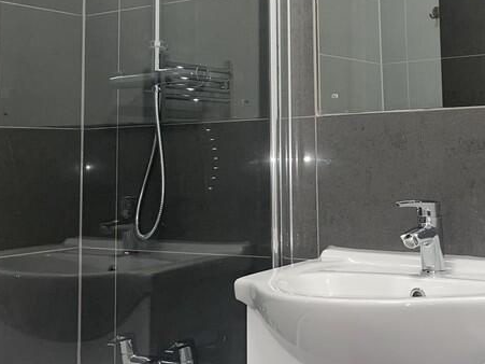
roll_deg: +1.1
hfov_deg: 32.5
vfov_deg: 24.1
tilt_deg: +6.9
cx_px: 314
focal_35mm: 59
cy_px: 38
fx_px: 826
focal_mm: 5.1
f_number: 1.6
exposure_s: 1/33
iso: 50
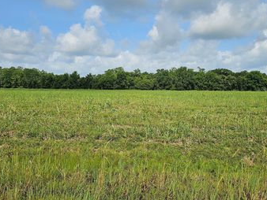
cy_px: 96
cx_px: 135
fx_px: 262
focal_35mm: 34
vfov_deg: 41.8
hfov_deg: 53.9
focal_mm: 6.3
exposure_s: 1/1501
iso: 10
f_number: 1.7
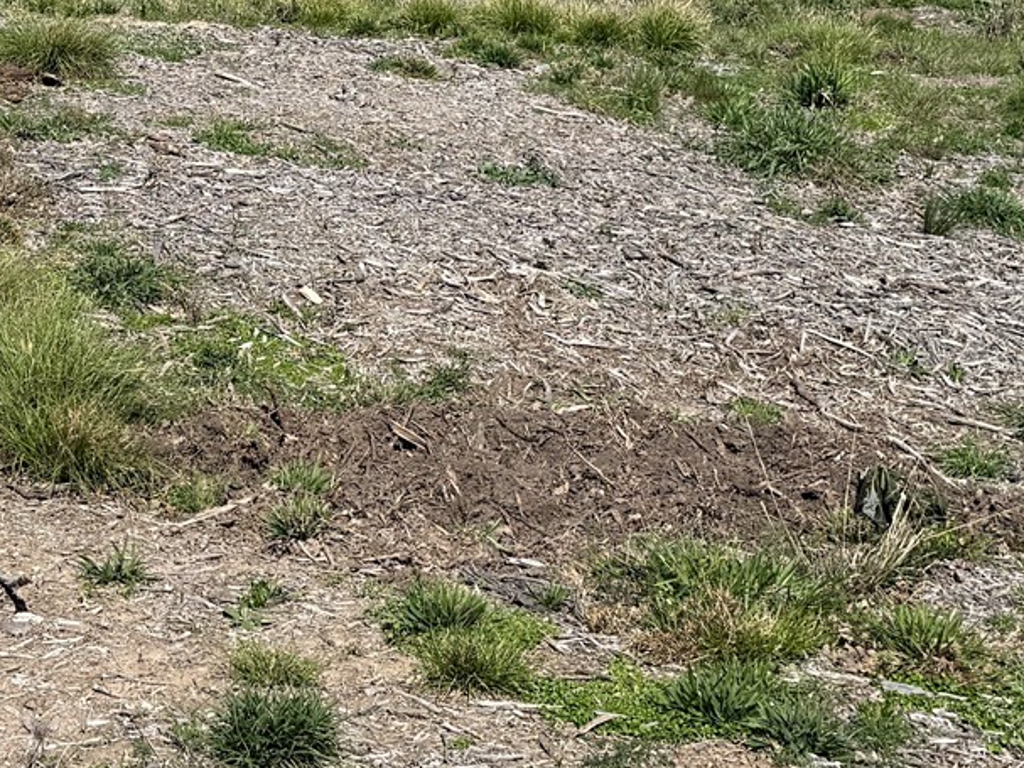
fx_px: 2396
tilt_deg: -8.4
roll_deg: -0.8
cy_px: 46
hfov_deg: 23.8
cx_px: 219
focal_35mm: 81
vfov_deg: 17.9
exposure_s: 1/5319
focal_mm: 6.76
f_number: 1.78
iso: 80
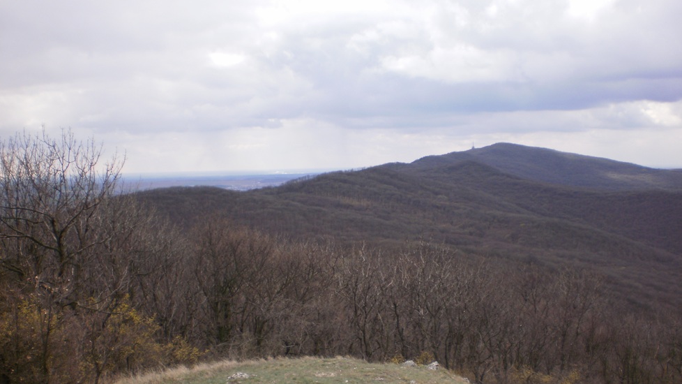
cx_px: 340
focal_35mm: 42
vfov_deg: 28.2
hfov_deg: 48.4
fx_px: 759
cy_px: 255
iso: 100
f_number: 3.1
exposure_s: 1/800
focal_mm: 6.3
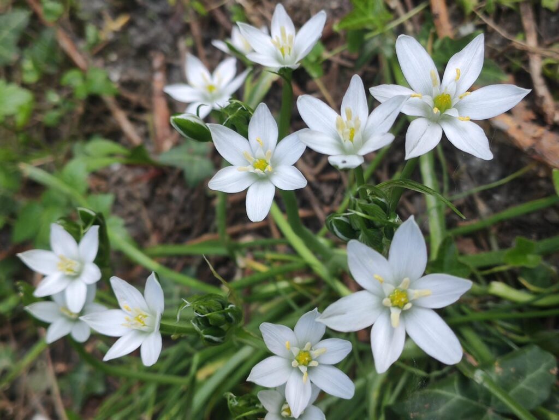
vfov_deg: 28.0
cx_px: 280
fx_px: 840
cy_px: 210
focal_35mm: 52
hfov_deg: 36.8
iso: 112
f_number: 1.75
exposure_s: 1/213
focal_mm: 4.77
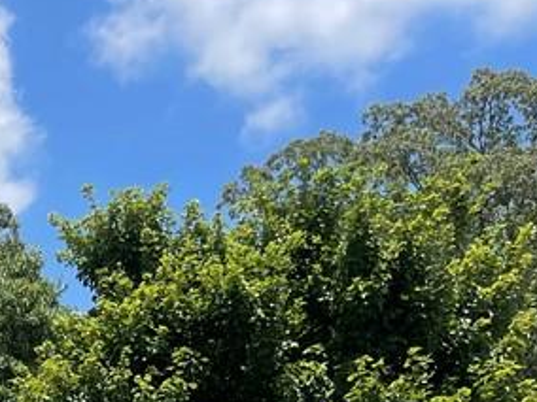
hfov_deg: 18.1
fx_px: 1396
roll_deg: +0.8
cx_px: -376
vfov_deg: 15.0
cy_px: 636
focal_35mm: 90
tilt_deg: +8.0
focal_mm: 5.1
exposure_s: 1/3559
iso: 32
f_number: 1.6
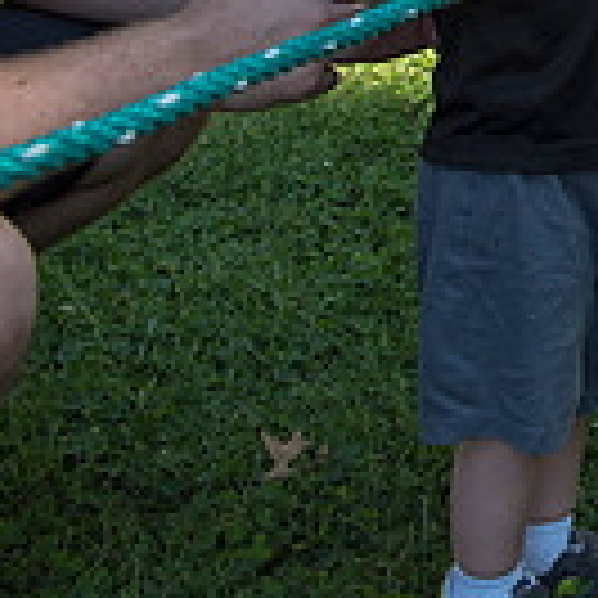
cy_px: -250
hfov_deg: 16.1
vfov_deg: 17.8
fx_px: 1739
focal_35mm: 89
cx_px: 1120
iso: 200
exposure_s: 1/800
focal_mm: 24
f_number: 5.6
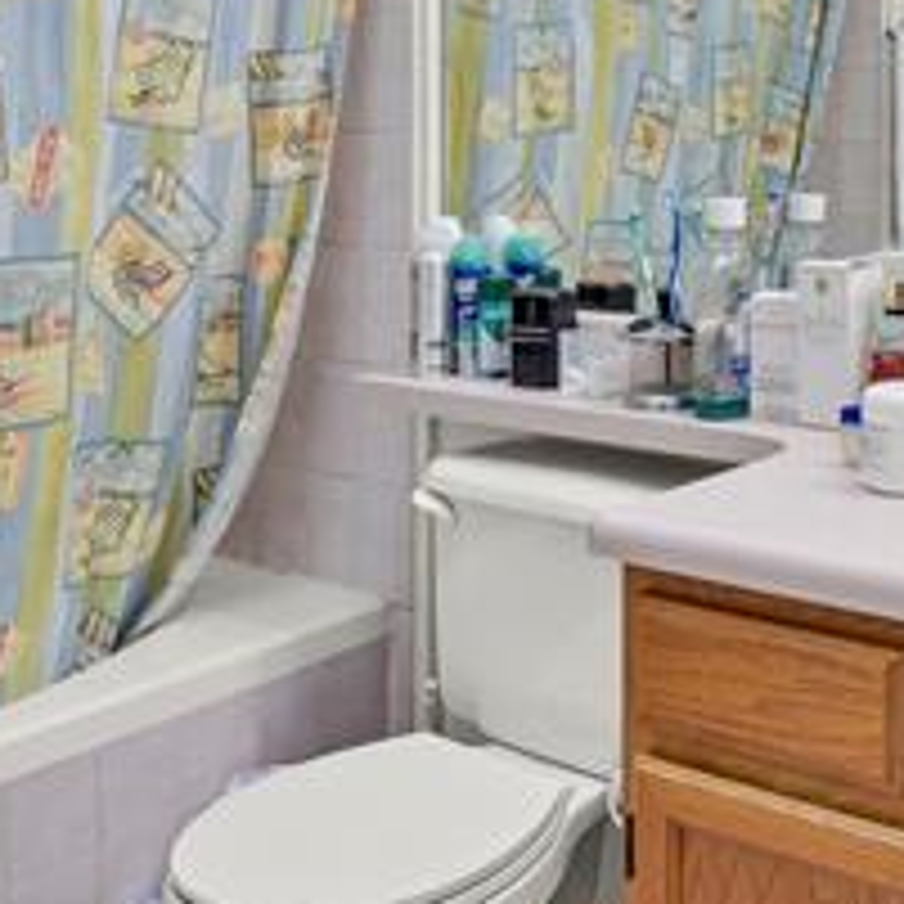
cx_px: 738
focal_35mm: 46
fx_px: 1359
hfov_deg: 35.5
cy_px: 166
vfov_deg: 35.5
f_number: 8
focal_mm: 17
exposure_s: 1/20
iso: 2800
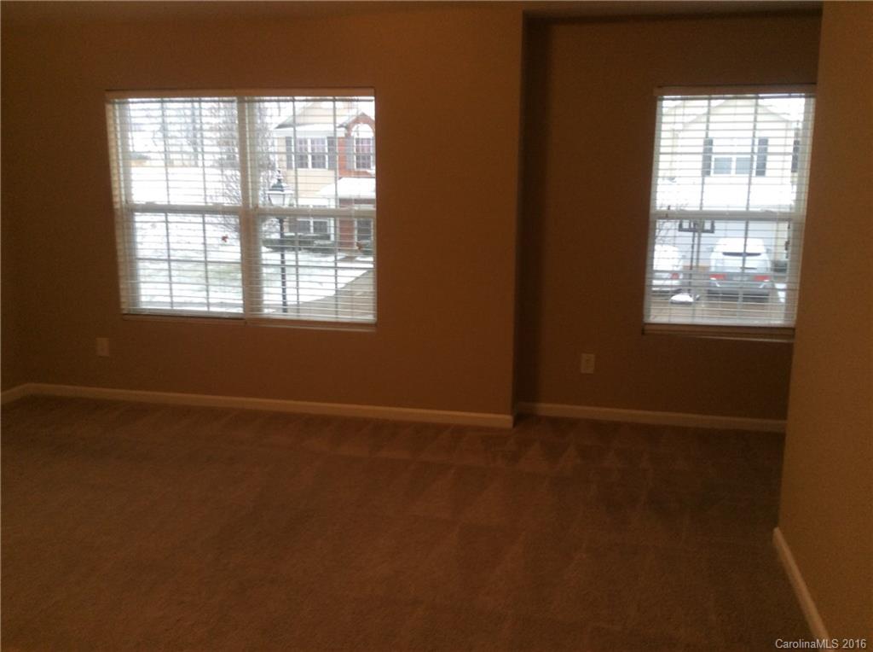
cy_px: 326
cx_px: 436
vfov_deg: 44.0
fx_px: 806
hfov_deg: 56.9
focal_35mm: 32
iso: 40
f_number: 2.4
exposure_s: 1/24
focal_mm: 3.3
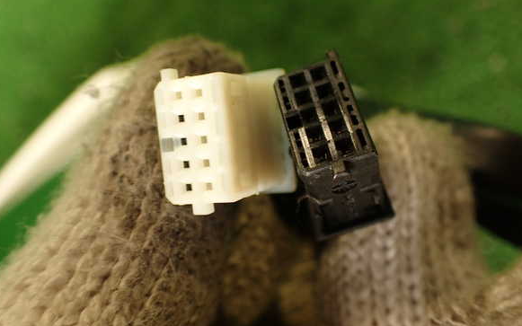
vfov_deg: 36.2
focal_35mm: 35
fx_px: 498
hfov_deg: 55.3
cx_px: 263
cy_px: 149
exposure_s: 1/50
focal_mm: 5.79
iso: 200
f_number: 2.4
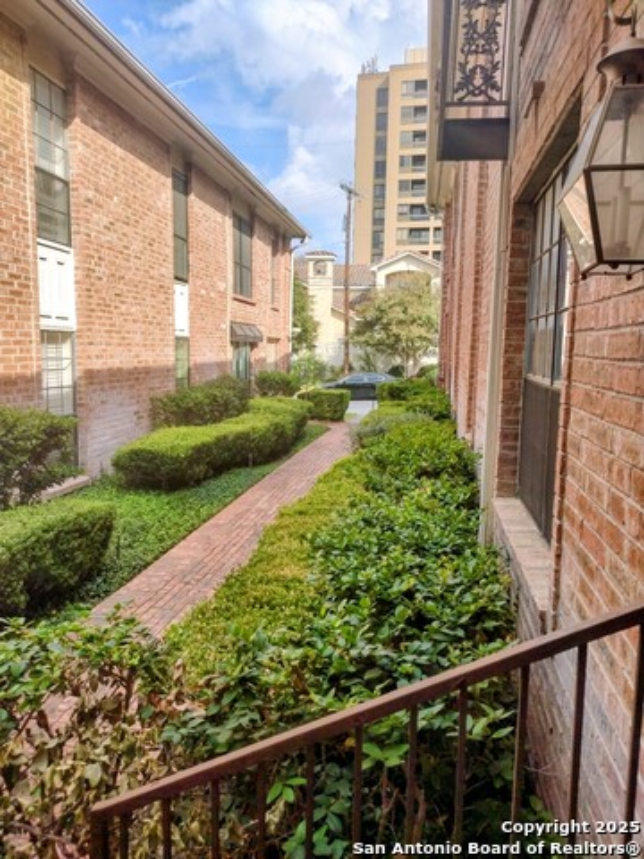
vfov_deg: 65.3
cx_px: 322
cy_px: 430
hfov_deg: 51.4
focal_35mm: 27
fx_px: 670
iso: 100
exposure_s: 1/2026
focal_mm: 4.71
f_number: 1.7
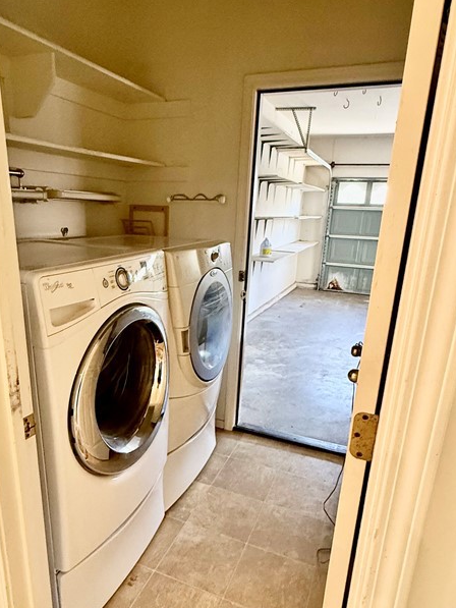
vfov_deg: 71.3
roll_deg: -2.7
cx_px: 200
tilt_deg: -14.9
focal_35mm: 24
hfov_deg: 56.7
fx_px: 421
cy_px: 339
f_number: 2.2
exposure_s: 1/60
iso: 500
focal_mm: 2.22
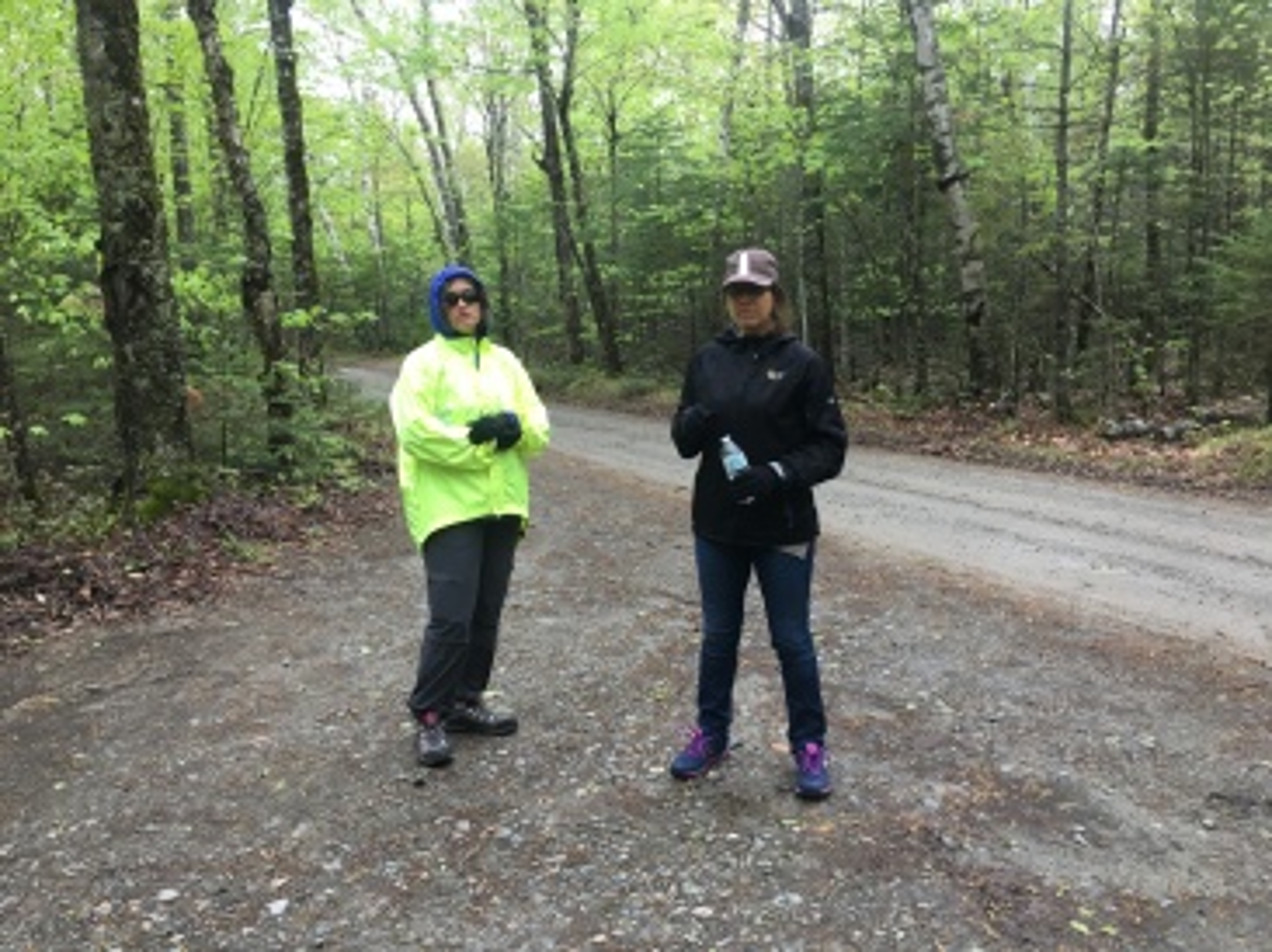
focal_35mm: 29
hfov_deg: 61.7
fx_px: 1065
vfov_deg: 48.2
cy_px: 476
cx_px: 636
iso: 25
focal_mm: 4.15
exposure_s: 1/30
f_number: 2.2
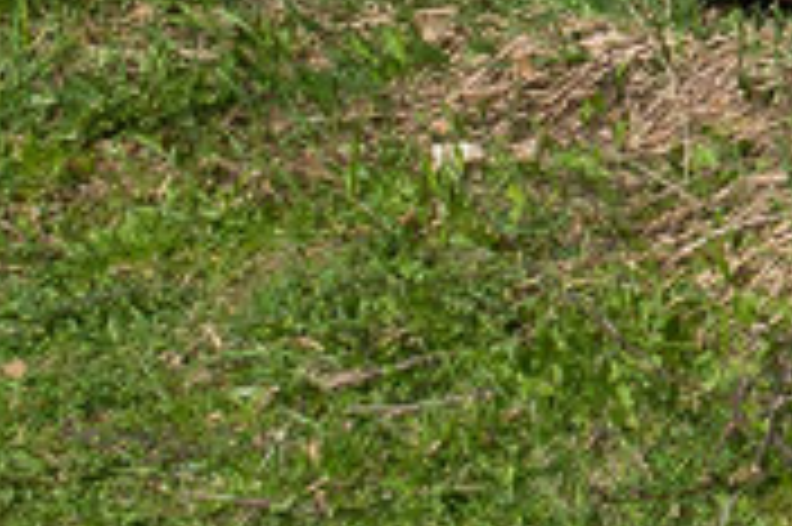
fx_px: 5121
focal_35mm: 233
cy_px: -1090
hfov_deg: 7.6
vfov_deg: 5.5
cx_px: 2444
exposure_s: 1/400
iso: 100
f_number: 10
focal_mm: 20
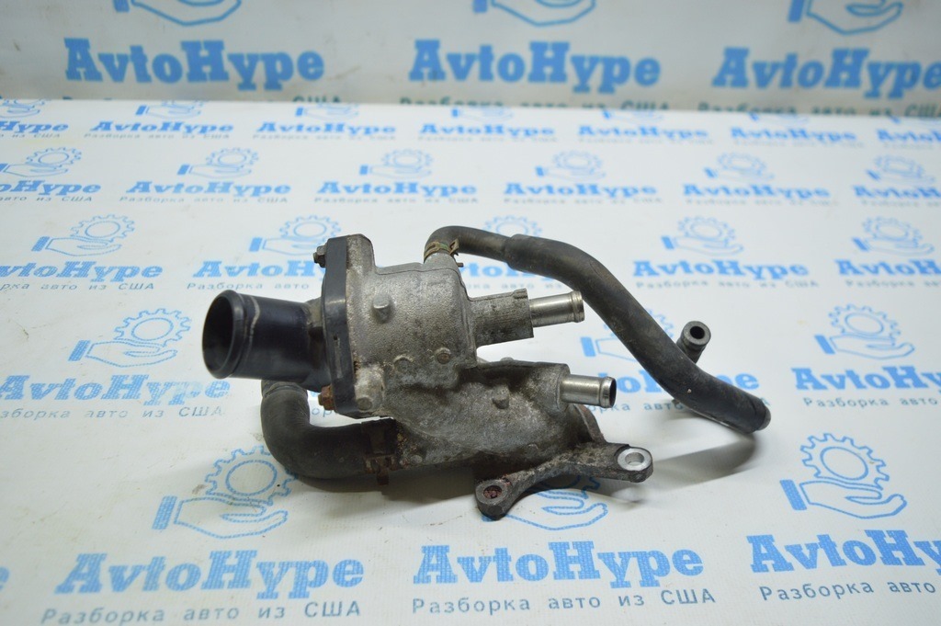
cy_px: 313
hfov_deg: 59.5
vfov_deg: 41.6
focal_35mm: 32
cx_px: 470
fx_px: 823
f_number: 3.8
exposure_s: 1/60
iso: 400
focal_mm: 21
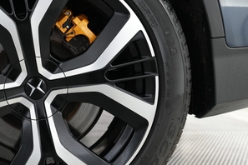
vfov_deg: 24.2
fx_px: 386
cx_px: 36
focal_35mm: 56
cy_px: 87
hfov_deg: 34.1
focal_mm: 26
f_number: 2.8
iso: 2500
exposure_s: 1/125
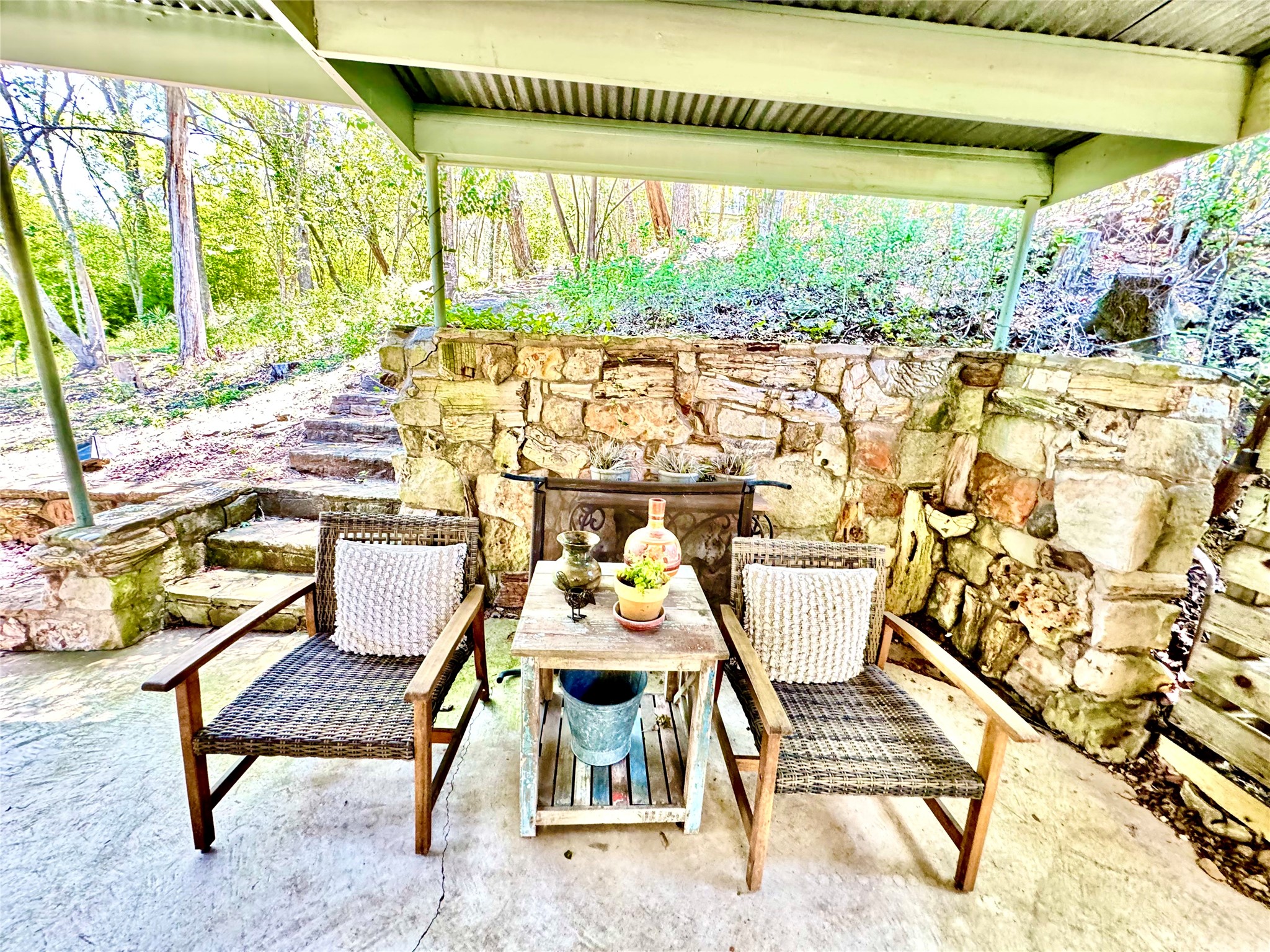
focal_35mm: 14
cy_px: 476
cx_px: 635
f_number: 2.2
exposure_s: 1/62
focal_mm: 2.22
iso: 320
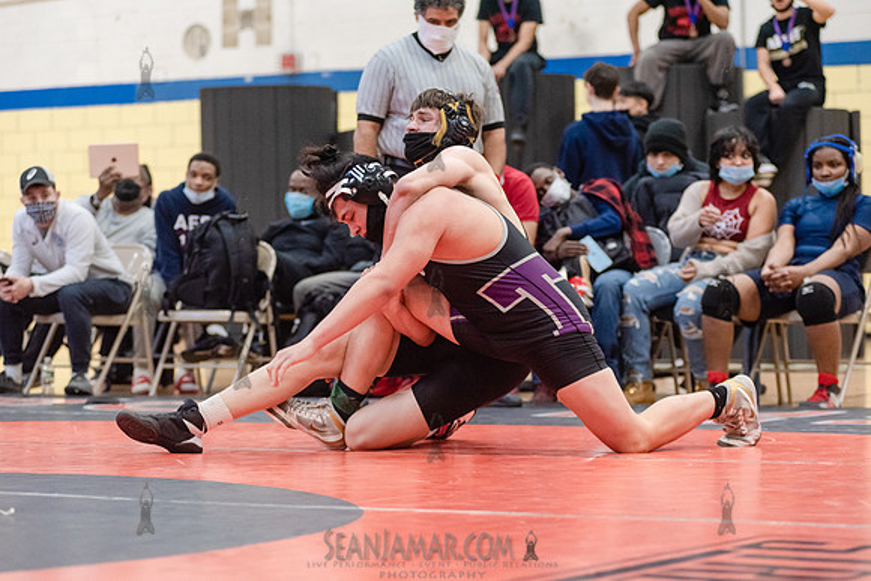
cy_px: 290
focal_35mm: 110
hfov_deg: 18.7
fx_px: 2651
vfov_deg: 12.5
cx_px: 436
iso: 4000
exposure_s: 1/320
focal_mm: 105
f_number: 3.5
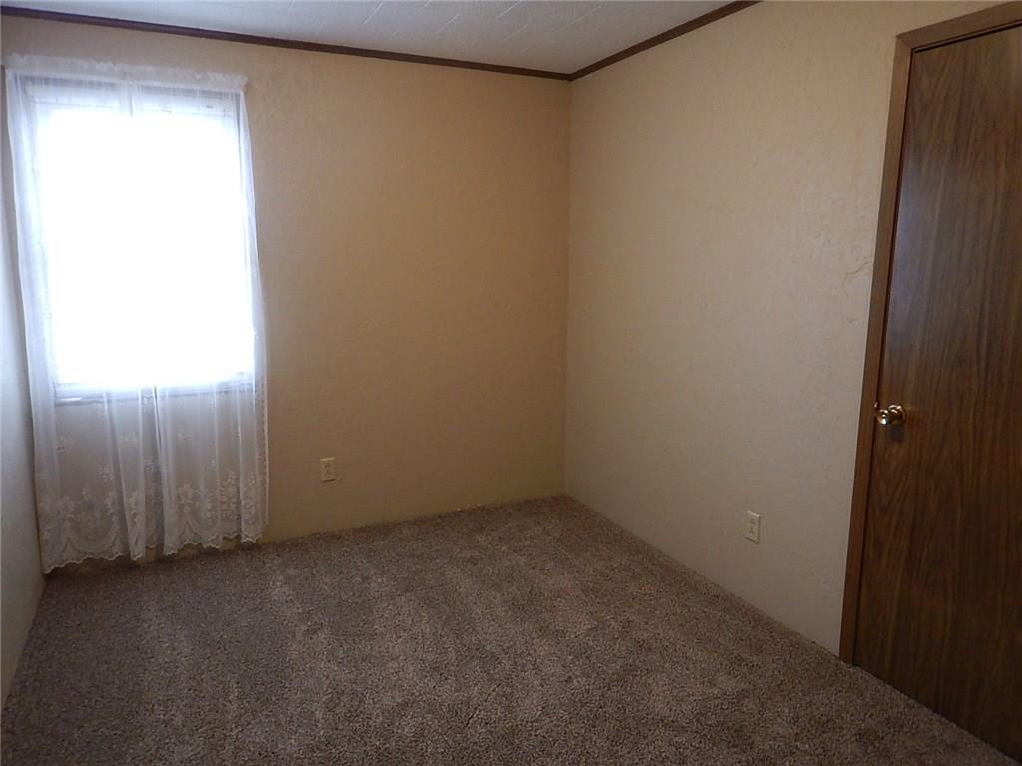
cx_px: 511
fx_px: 709
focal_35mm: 24
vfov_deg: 56.8
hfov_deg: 71.6
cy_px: 383
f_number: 2.8
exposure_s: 1/30
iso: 250
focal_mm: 4.3
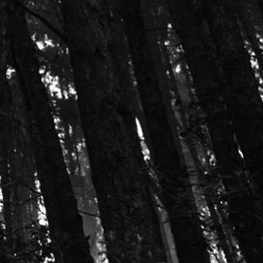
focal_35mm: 128
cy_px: -380
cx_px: -80
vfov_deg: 11.2
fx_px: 1100
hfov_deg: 13.2
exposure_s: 1/80
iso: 1600
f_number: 5
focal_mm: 18
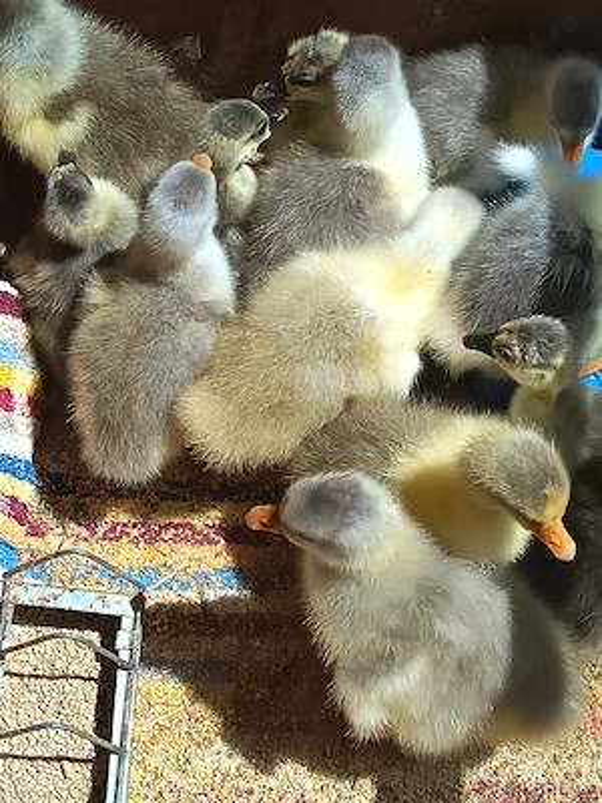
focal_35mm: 66
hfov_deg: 22.3
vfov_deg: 29.4
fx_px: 1530
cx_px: 301
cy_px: 402
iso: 100
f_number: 1.75
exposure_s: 1/255
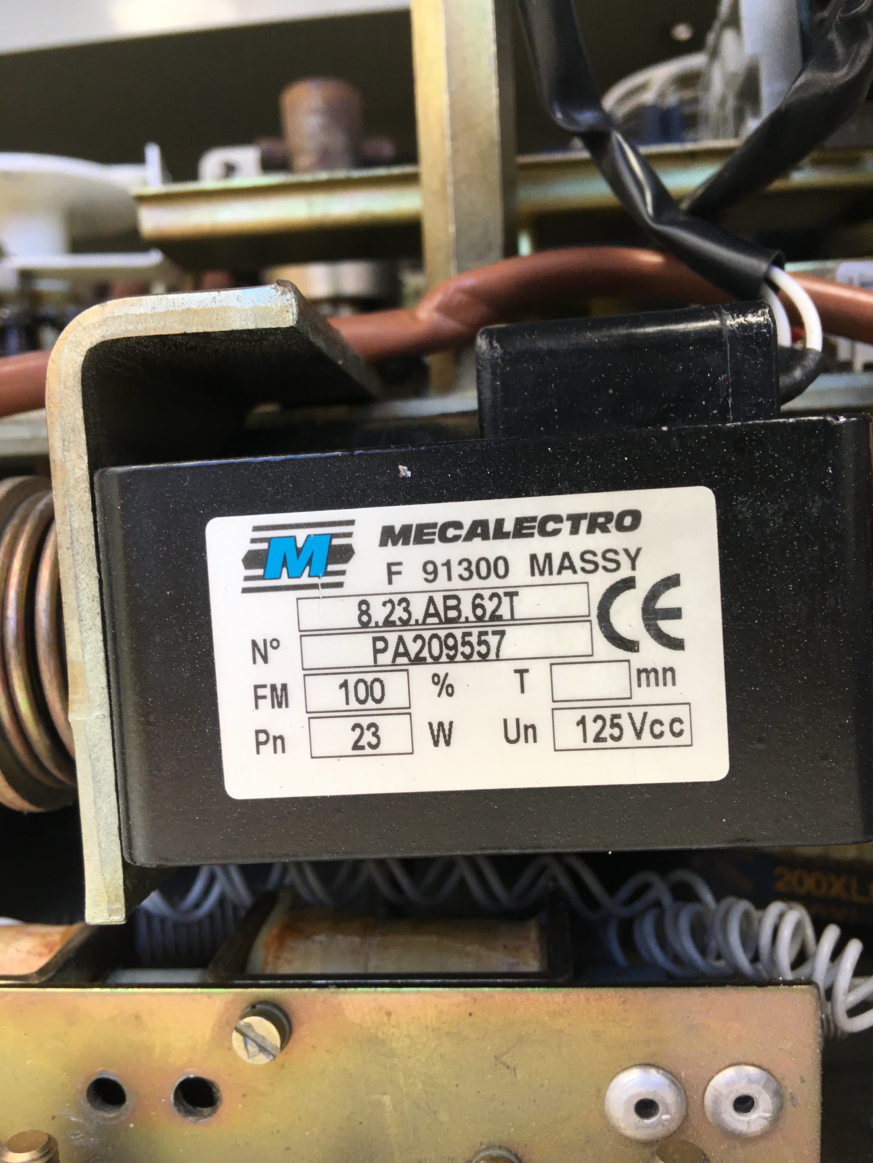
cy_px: 582
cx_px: 436
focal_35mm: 29
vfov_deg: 61.7
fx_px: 975
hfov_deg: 48.2
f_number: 2.2
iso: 25
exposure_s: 1/40
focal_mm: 4.15
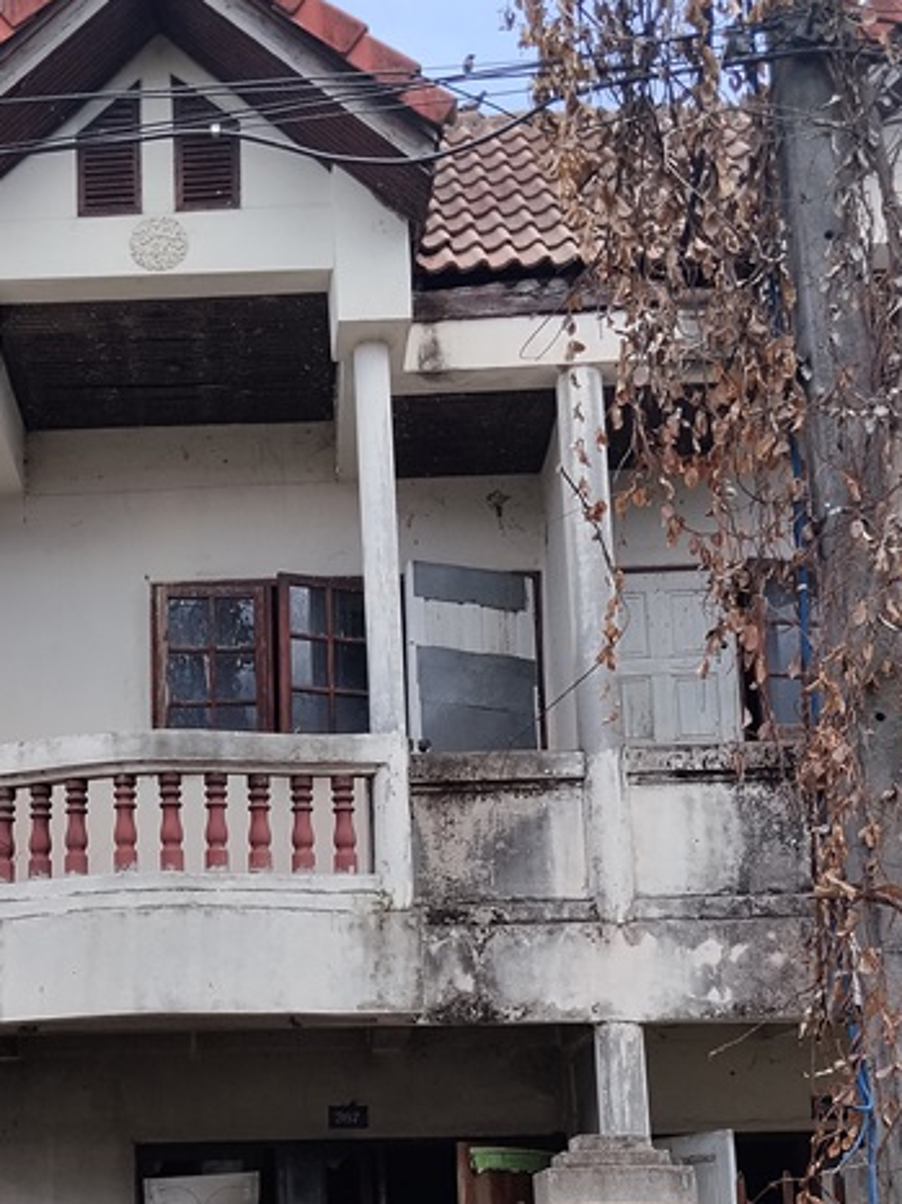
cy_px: 944
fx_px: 1774
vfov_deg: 36.4
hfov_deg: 28.0
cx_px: 194
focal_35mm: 51
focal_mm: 4.22
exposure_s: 1/742
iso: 50
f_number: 1.8
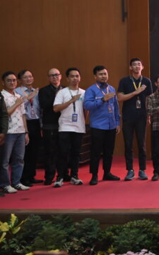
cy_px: 89
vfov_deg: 25.7
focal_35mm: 80
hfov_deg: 13.9
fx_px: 555
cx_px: 314
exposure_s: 1/125
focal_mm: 28
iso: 1600
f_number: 2.8
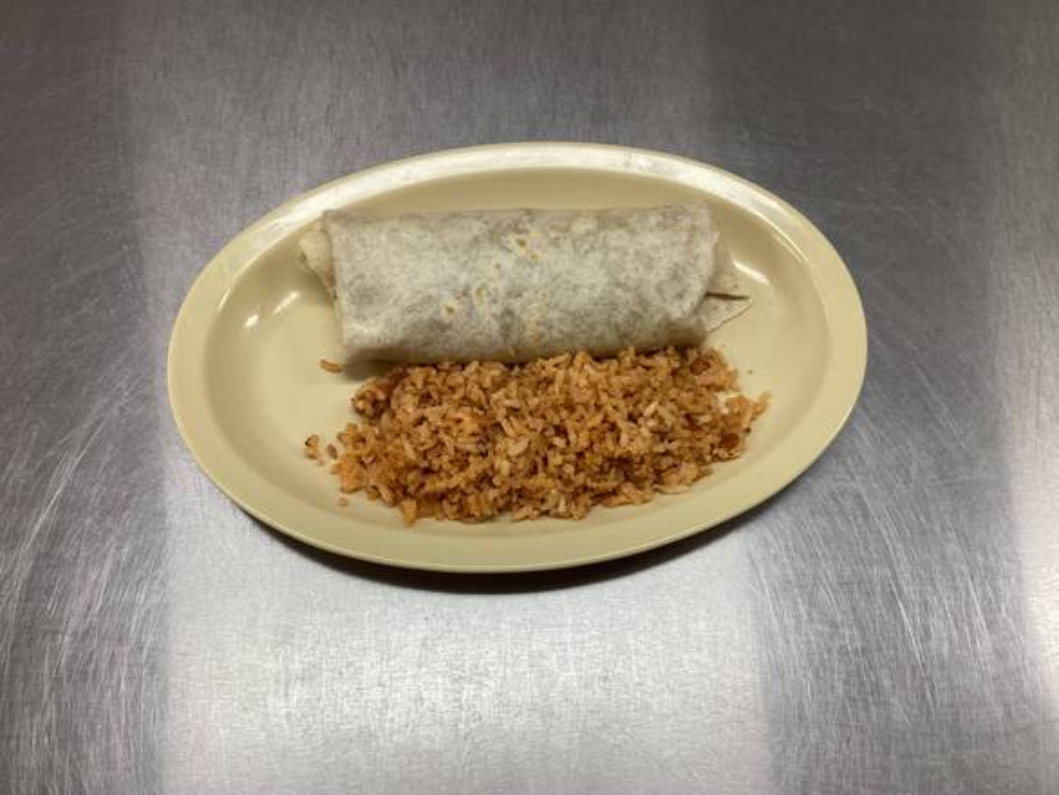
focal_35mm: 31
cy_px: 398
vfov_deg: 45.5
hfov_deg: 58.3
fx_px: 949
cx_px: 530
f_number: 2.4
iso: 64
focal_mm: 3.3
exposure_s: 1/120
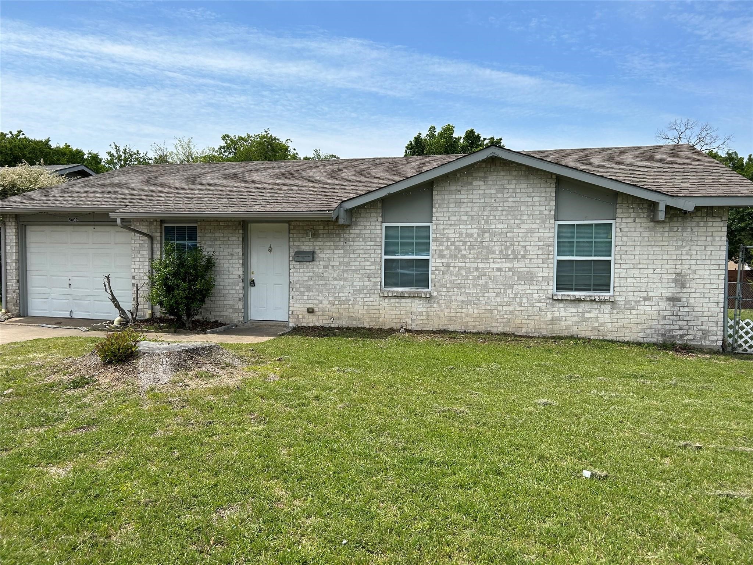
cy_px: 282
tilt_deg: -1.8
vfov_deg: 53.1
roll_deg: -0.5
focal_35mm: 26
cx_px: 376
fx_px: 566
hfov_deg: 67.3
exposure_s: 1/4831
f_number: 1.5
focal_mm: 5.7
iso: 50
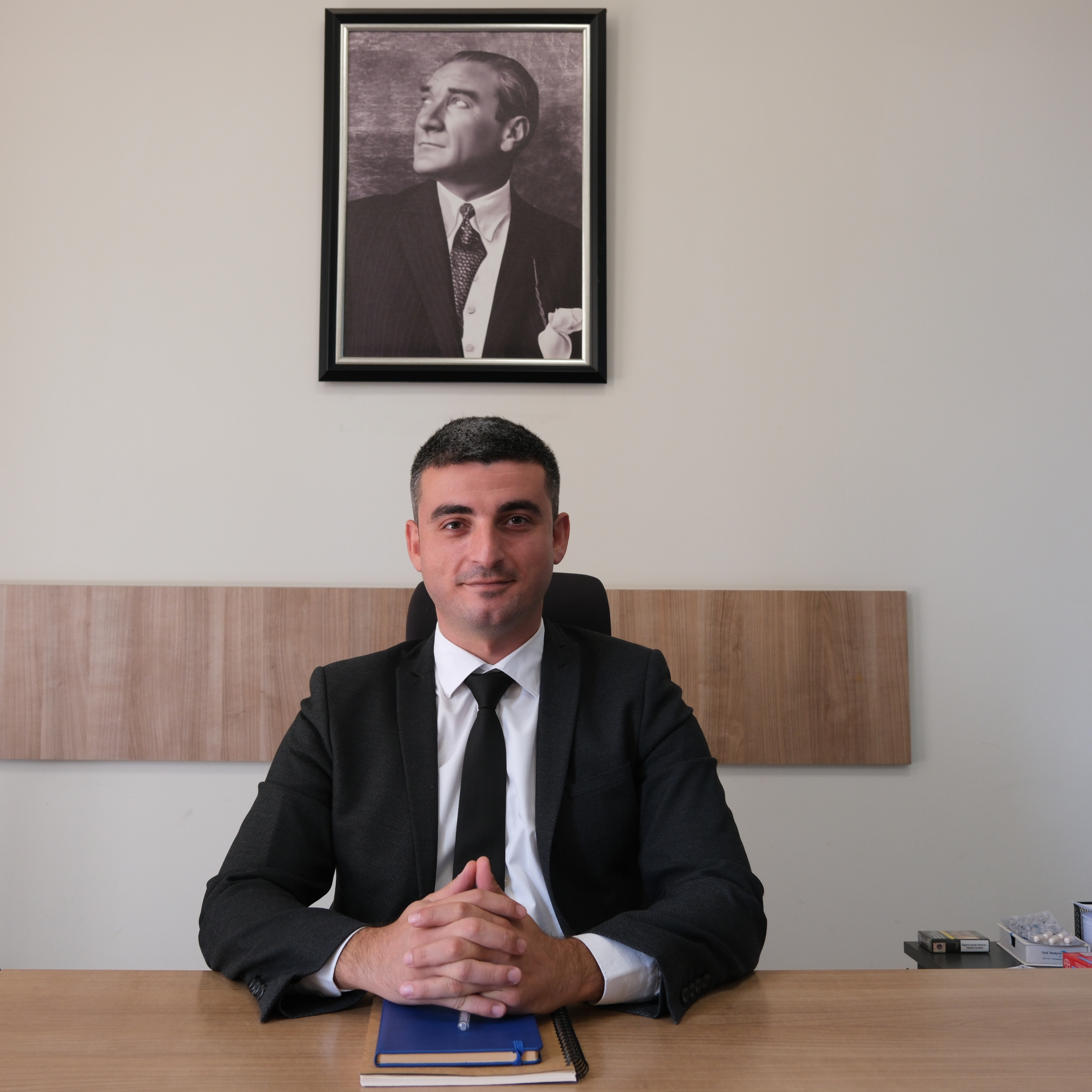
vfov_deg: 52.5
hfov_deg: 52.3
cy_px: 548
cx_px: 467
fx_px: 1106
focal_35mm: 31
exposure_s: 1/80
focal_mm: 16
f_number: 4
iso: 500
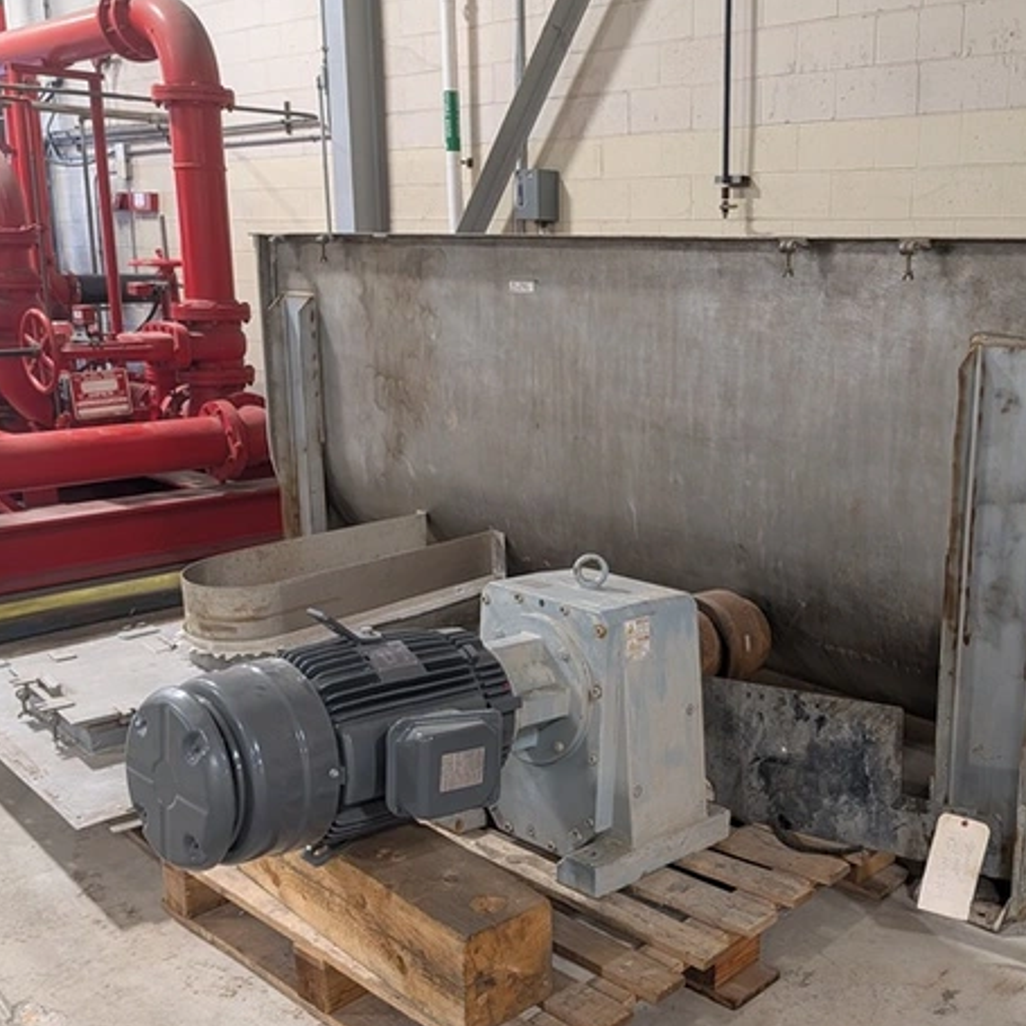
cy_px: 555
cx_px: 737
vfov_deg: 47.2
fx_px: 1174
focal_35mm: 35
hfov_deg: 46.0
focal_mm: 6.9
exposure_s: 1/60
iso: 568
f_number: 1.68
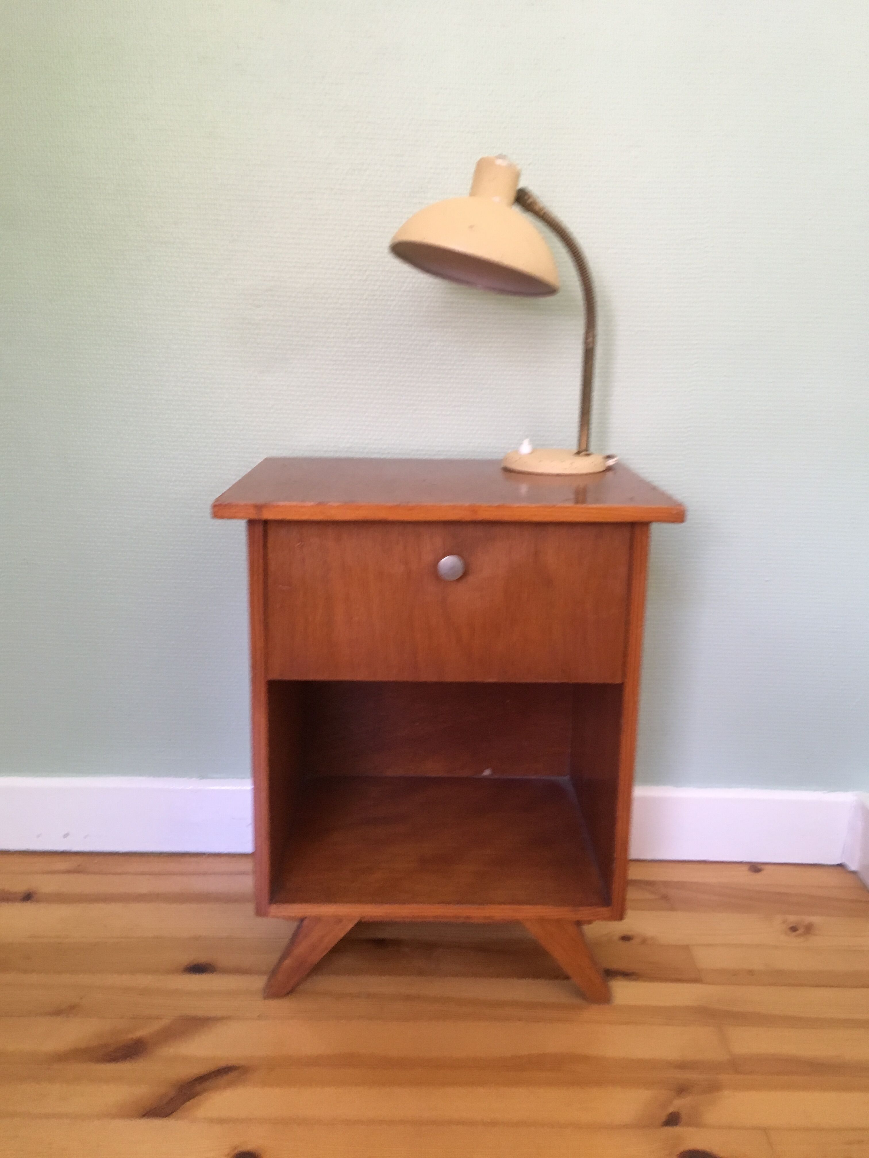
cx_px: 434
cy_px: 579
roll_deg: -2.8
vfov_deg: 61.7
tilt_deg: -16.3
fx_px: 971
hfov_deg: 48.2
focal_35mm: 29
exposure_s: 1/33
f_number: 2.2
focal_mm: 4.15
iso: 160
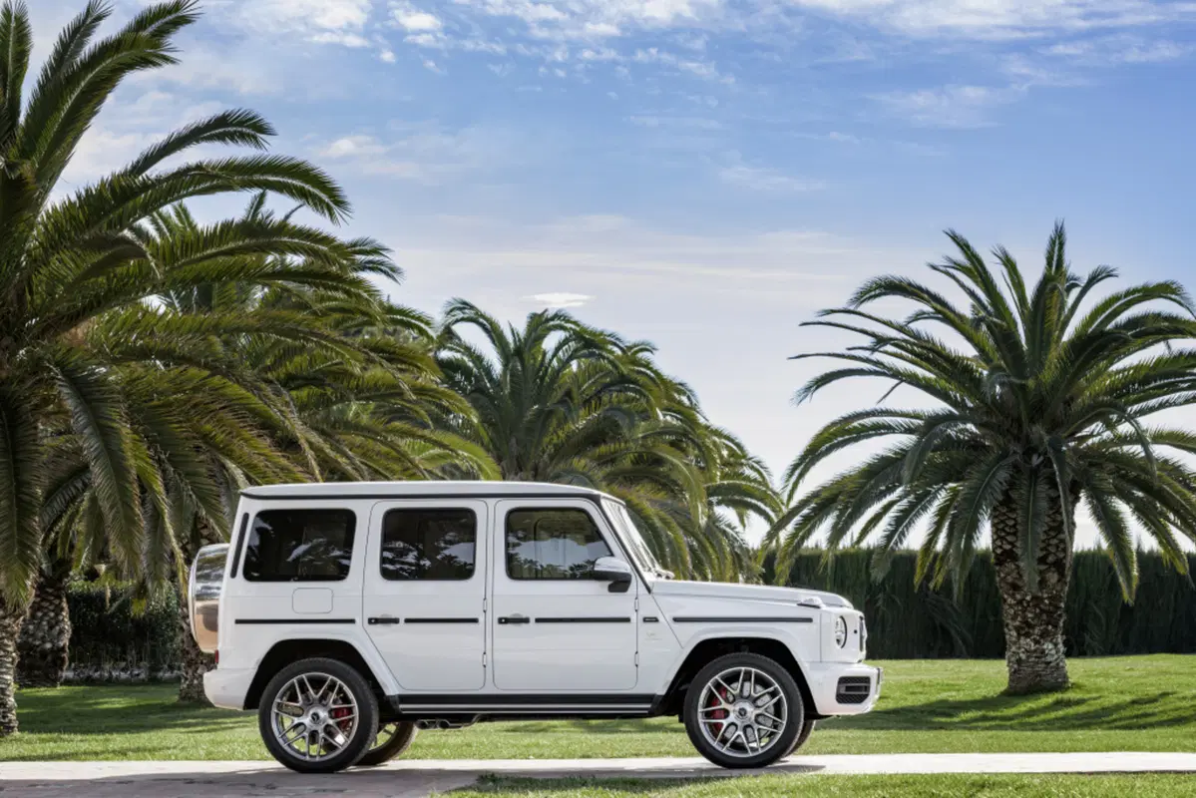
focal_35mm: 100
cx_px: 598
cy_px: 399
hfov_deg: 20.4
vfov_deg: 13.7
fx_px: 3323
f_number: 8
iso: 100
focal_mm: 100
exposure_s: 1/100
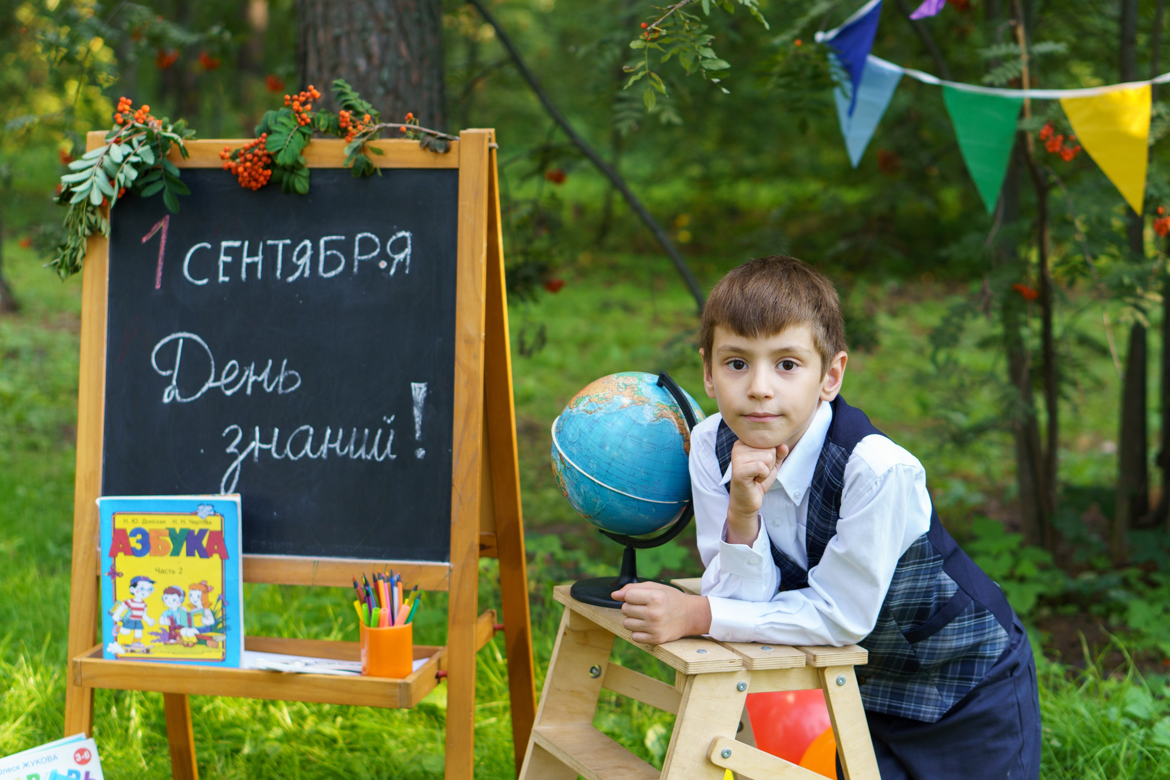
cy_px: 390
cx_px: 585
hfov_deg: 27.0
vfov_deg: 18.2
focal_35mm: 75
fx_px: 2437
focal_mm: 50
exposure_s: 1/125
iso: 160
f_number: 2.5
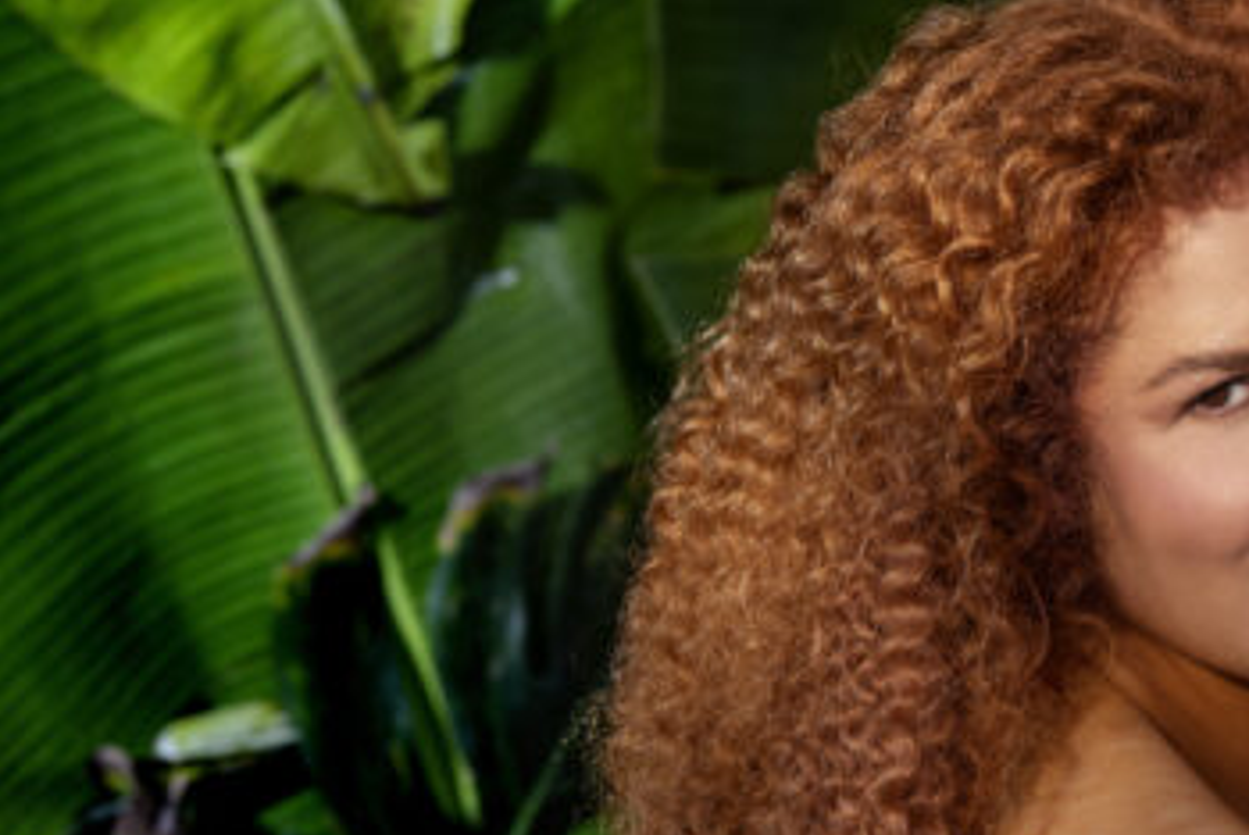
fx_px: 10764
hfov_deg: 6.6
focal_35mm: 310
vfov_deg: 4.4
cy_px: 430
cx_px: 1131
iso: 80
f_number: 8
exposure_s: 1/160
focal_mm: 155
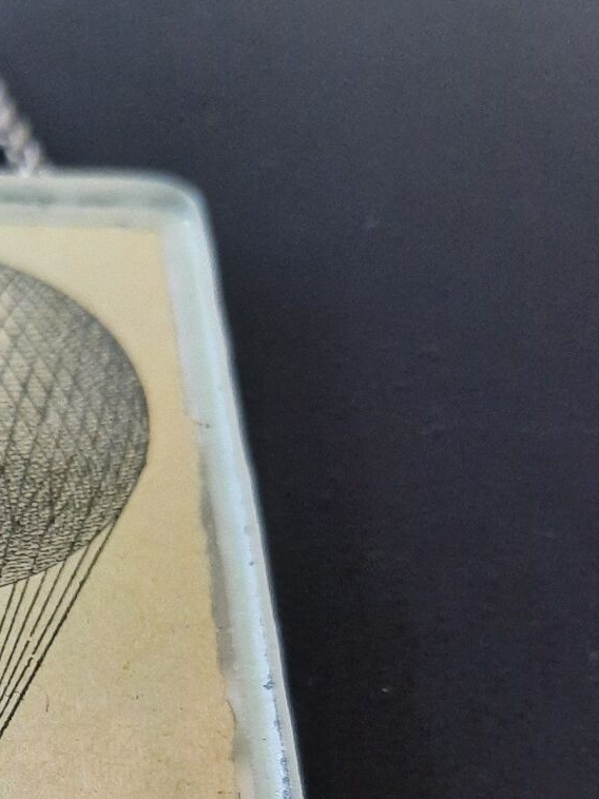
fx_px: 1524
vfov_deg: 28.3
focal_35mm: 66
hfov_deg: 20.8
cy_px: 720
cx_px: -115
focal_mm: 4.6
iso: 400
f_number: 2
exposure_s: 1/33
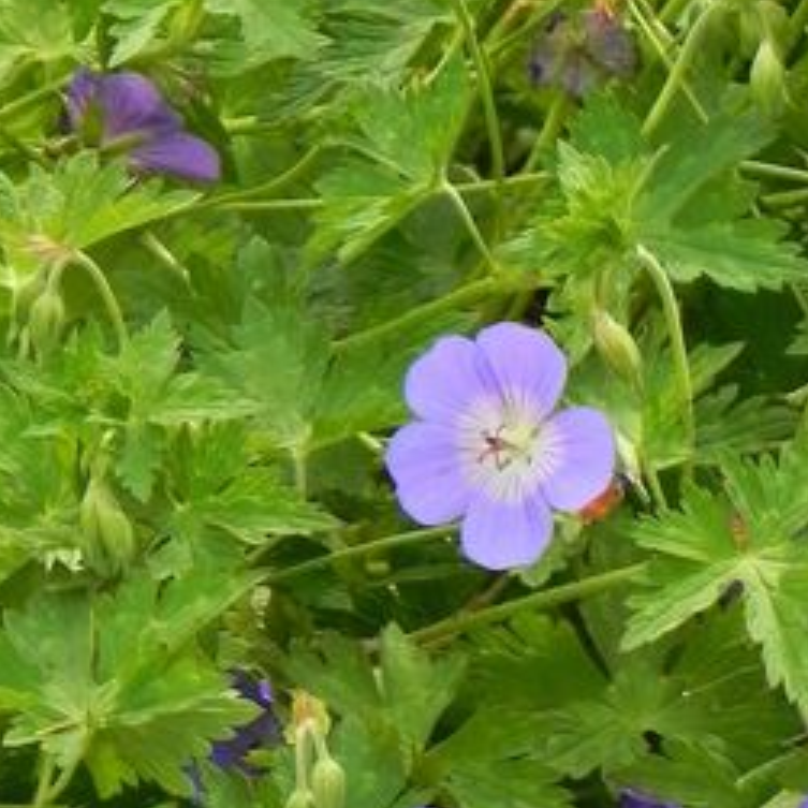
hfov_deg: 4.8
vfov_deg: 4.8
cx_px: 901
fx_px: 9613
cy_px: 528
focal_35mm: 364
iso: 160
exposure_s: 1/320
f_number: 5
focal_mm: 23
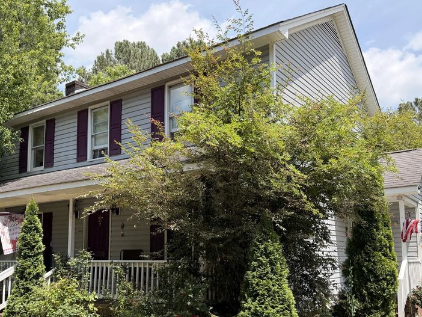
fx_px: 427
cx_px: 189
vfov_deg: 40.4
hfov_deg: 52.5
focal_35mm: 35
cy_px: 202
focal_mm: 6.76
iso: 100
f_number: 1.78
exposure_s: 1/3425
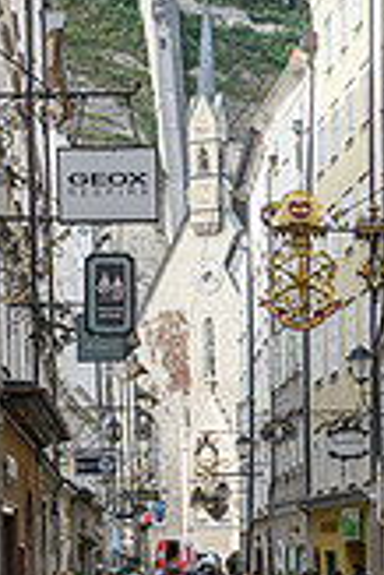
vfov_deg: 16.5
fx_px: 1980
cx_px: 321
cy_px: 392
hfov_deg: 11.0
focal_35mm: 124
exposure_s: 1/200
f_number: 8
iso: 220
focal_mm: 30
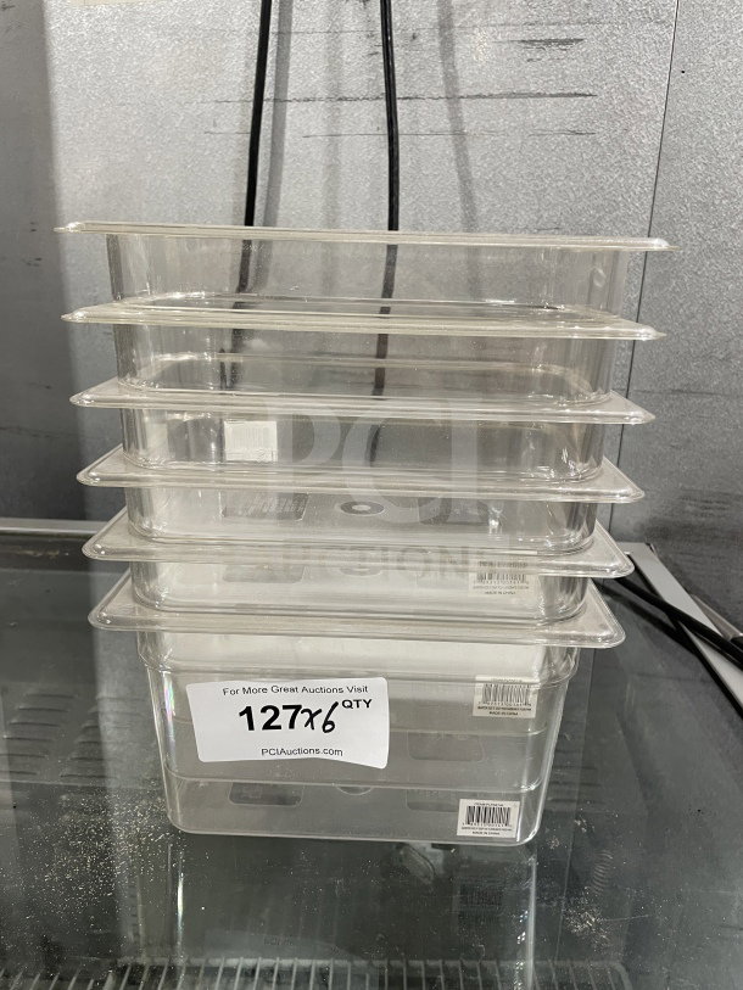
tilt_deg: -17.3
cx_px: 372
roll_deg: -1.5
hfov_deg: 53.1
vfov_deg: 67.3
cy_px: 495
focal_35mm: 26
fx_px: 744
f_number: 1.6
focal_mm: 4.2
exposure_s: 1/60
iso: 160
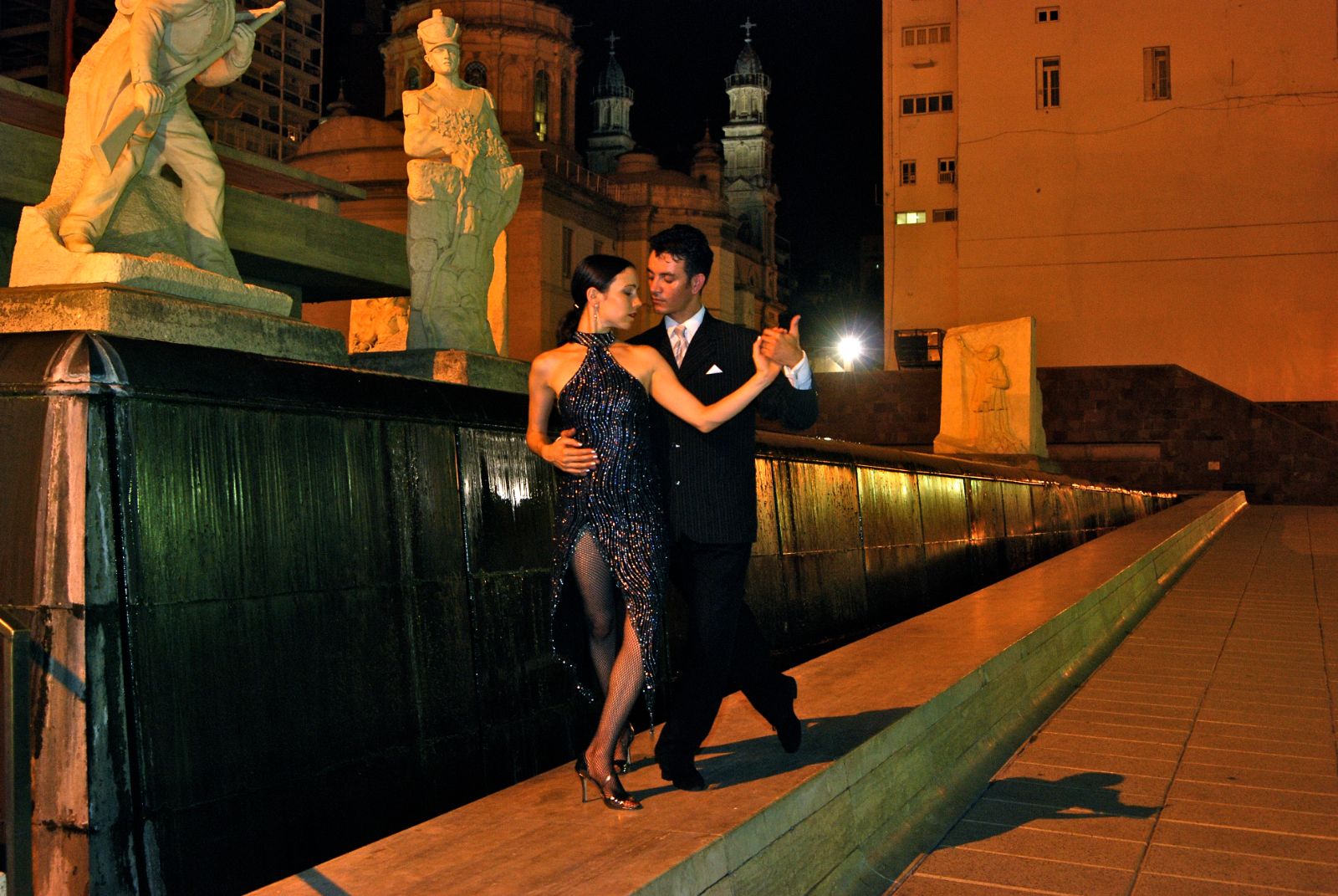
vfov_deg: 32.0
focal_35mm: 42
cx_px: 669
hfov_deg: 46.3
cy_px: 448
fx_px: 1563
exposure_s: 1/4
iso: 400
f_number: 5
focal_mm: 28
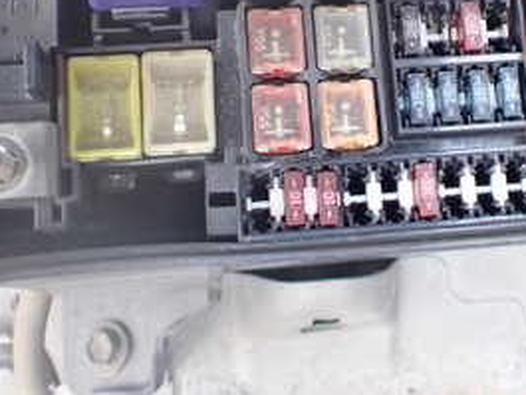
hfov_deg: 28.4
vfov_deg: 21.0
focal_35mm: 68
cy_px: 6
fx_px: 1034
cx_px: 339
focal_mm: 5.4
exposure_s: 1/125
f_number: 2.3
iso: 320
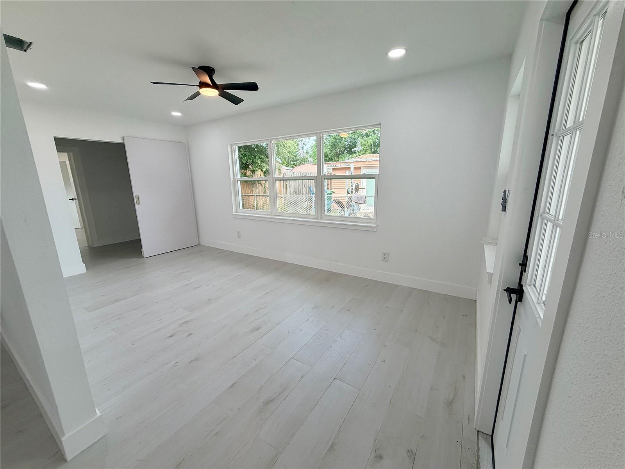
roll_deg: +0.9
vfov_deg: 85.7
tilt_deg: -12.3
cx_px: 312
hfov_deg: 102.1
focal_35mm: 14
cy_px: 234
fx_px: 253
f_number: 2.2
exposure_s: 1/124
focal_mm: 2.22
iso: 64
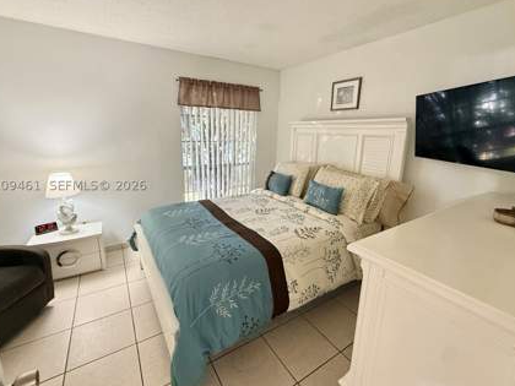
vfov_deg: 78.1
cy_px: 185
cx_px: 259
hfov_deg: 94.5
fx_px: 238
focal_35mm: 16
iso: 500
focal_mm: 2.22
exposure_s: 1/60
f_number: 2.2
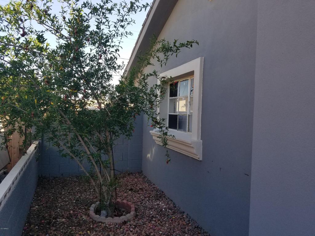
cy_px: 118
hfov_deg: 67.3
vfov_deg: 53.1
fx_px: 237
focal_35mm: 26
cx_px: 158
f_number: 1.7
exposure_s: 1/830
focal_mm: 4.2
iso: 50
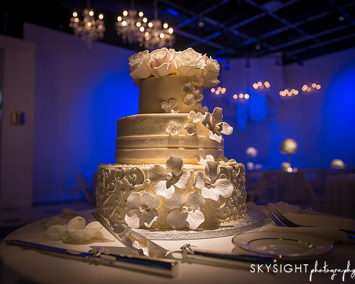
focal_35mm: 30
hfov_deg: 58.7
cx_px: 165
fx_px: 315
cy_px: 139
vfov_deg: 48.5
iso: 1250
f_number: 3.2
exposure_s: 1/250
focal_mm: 26
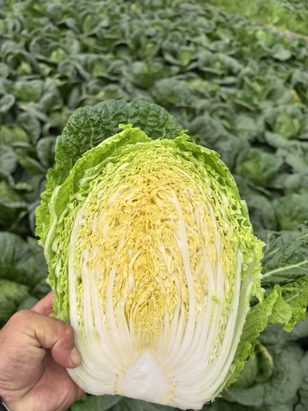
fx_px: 320
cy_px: 206
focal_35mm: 27
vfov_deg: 65.3
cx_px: 154
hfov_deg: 51.3
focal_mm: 8.5
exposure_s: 1/3876
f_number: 2
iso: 400
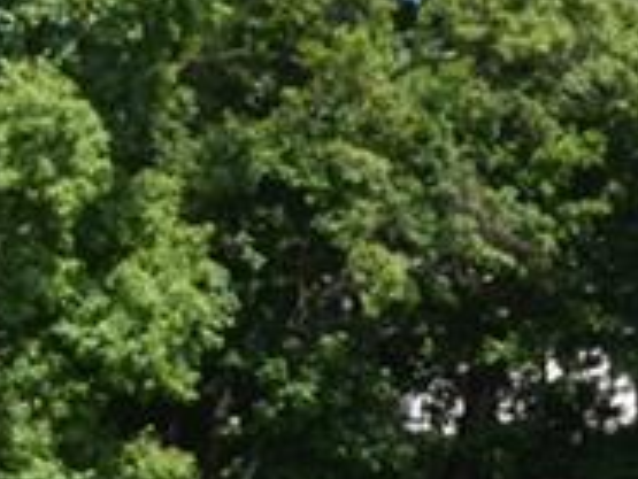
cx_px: 145
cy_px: 305
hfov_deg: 9.5
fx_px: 3818
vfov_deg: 7.2
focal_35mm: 207
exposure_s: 1/200
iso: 200
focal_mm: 26
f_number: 7.1
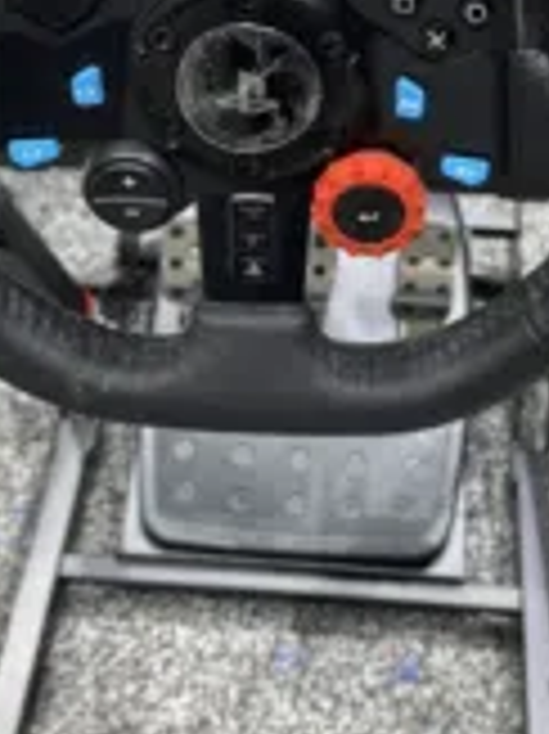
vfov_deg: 32.6
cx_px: 338
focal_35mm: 59
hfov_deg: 24.7
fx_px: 1249
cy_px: 284
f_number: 1.78
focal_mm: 6.76
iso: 400
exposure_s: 1/60
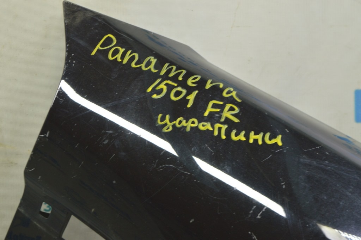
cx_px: 180
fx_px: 751
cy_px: 120
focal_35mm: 75
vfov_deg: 18.2
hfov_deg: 27.0
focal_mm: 50
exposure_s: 1/20
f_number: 5.6
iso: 400
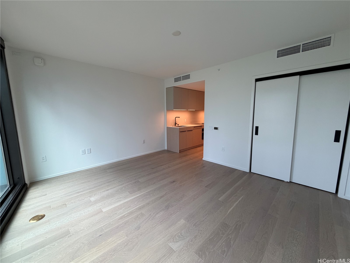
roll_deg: +0.5
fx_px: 142
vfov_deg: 85.7
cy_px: 132
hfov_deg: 102.1
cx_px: 175
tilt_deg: -7.0
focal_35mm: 14
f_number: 2.2
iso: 125
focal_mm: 2.22
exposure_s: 1/121
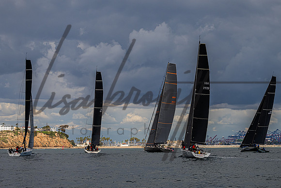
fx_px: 1079
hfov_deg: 14.8
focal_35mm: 138
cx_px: 163
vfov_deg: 9.9
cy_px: 88
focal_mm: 100
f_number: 5.6
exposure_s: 1/3200
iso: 400
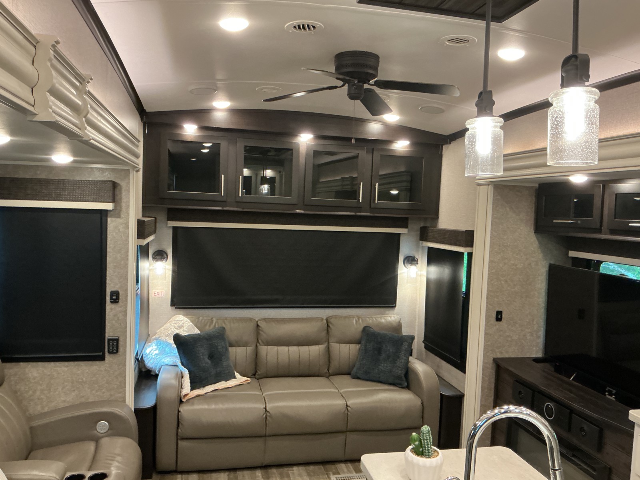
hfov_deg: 61.7
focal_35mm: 29
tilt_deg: -5.2
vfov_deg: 48.2
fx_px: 536
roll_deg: -1.0
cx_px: 320
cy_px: 240
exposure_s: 1/60
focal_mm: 3
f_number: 1.8
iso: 250
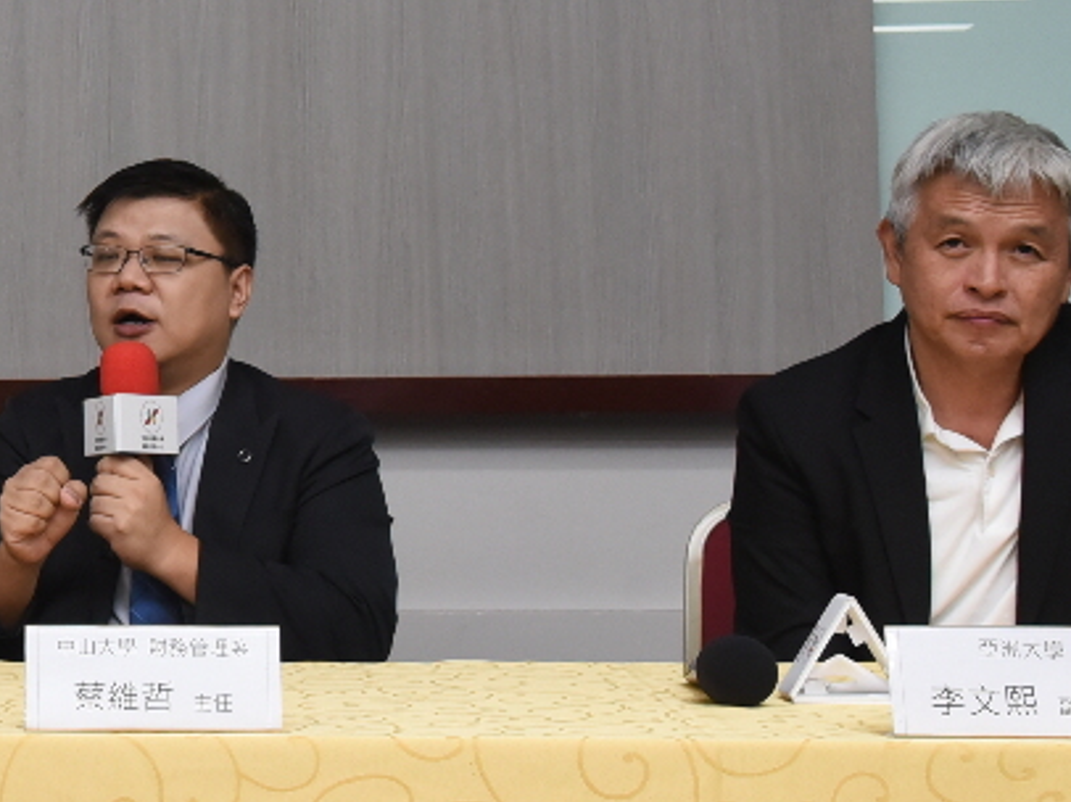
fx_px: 2999
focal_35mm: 97
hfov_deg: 19.1
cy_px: 162
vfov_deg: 15.1
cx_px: -203
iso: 2000
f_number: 8
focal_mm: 32
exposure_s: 1/100
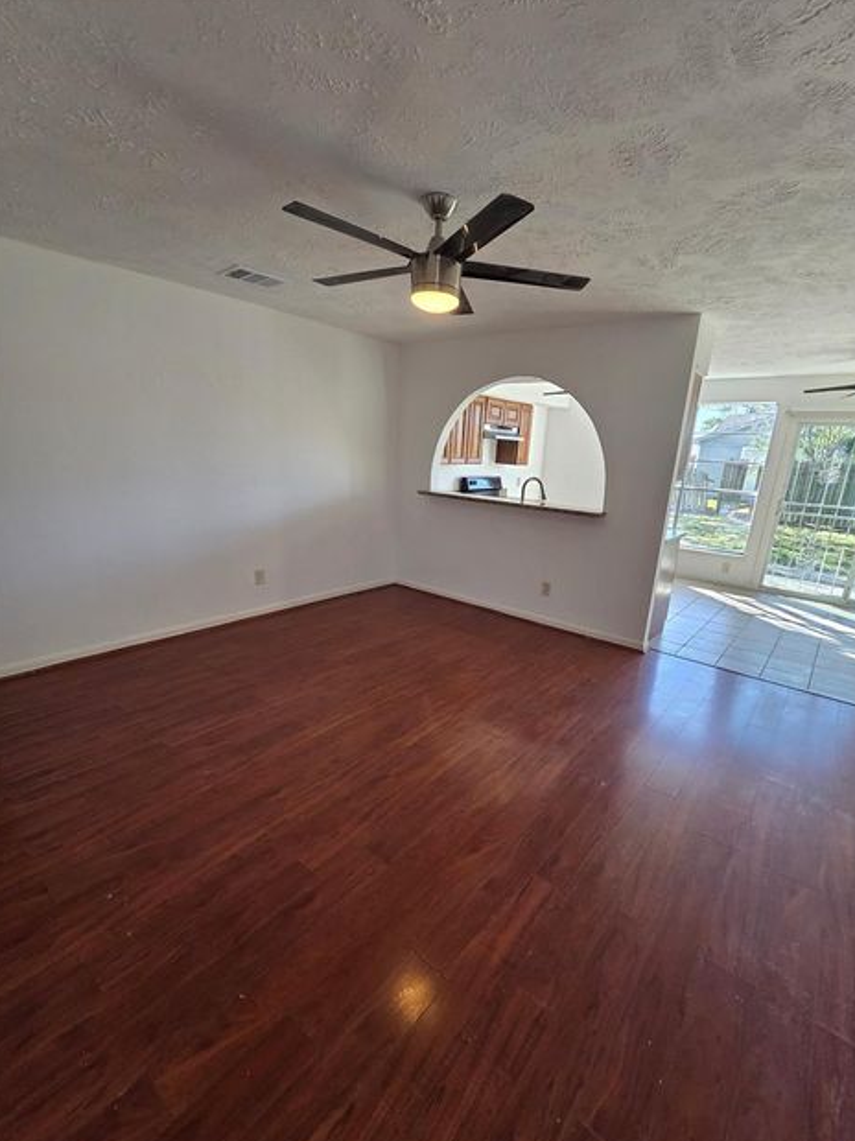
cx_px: 450
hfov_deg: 85.6
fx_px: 461
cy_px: 604
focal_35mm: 14
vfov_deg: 102.0
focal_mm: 2.2
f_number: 2.2
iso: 160
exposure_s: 1/120
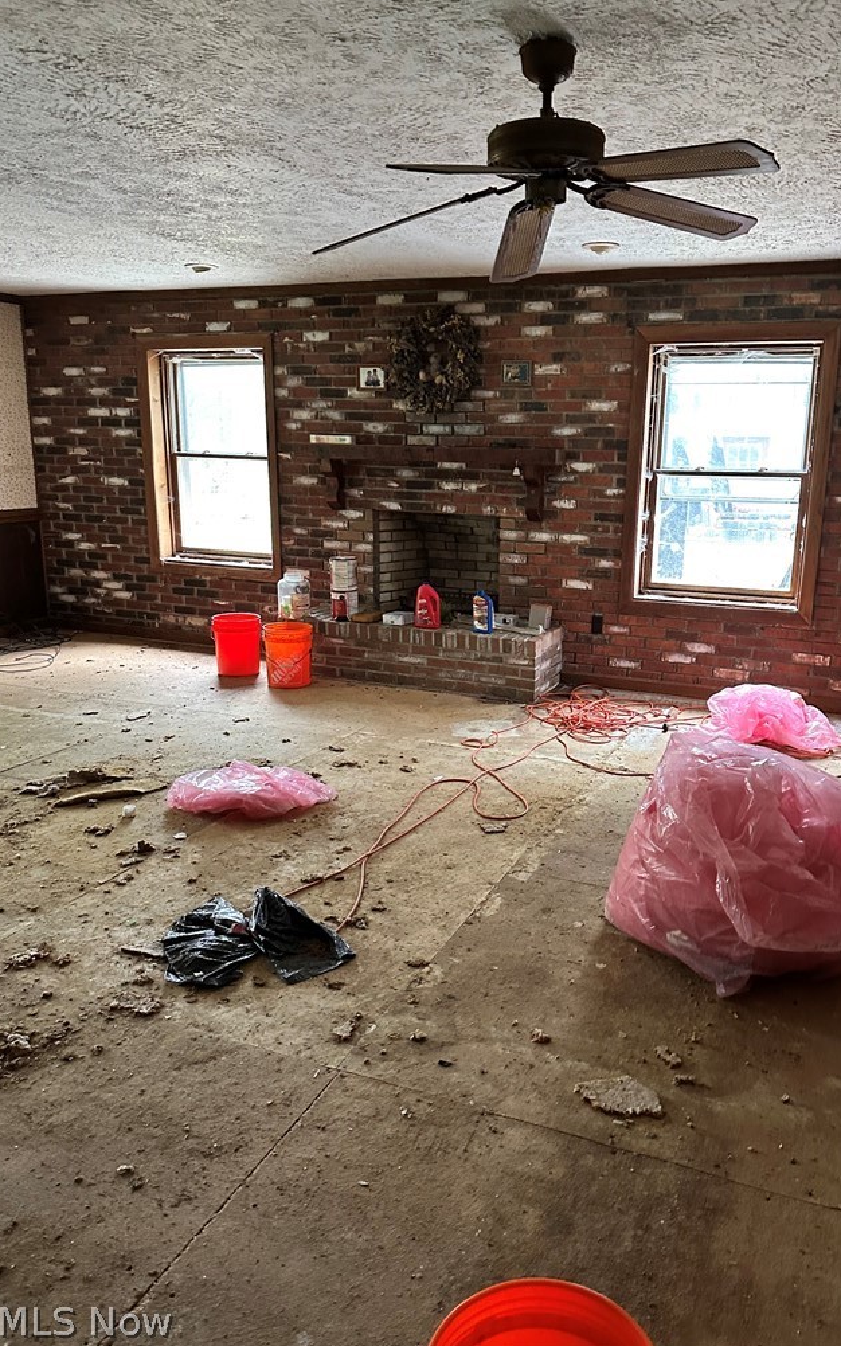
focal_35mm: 26
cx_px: 502
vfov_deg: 70.4
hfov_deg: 47.3
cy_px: 665
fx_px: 954
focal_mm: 6.86
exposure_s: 1/60
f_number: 1.78
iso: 640
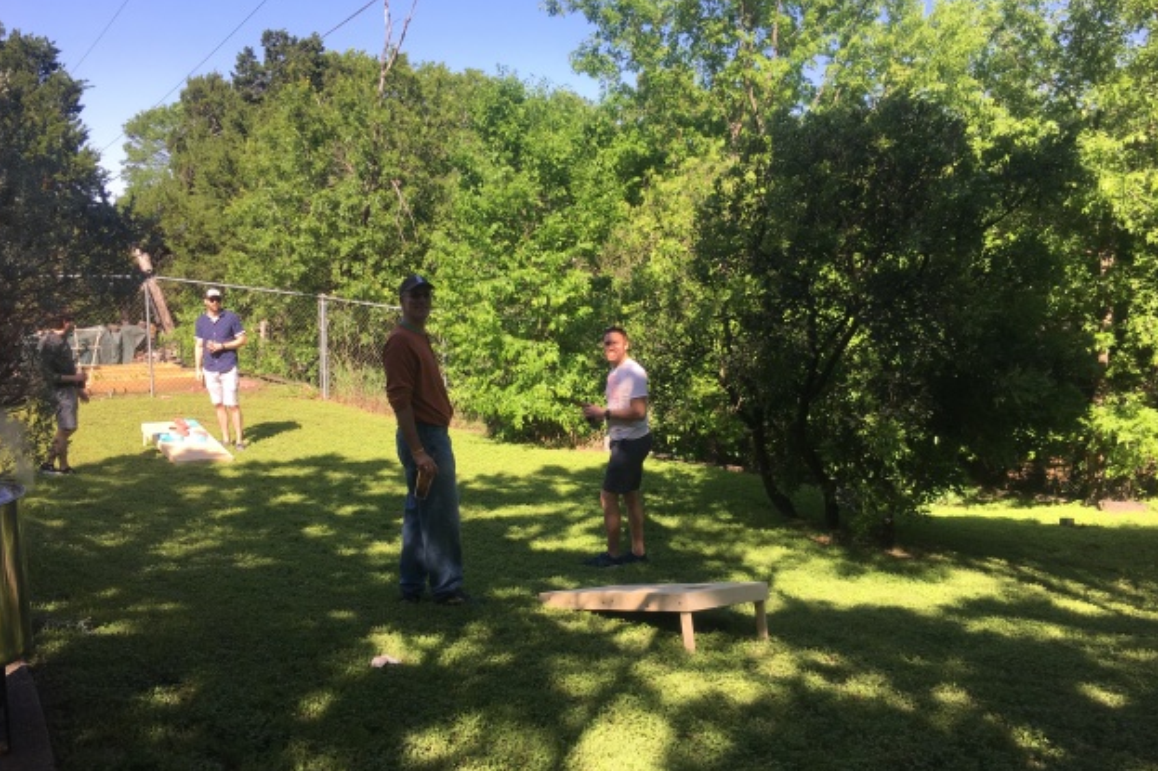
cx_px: 567
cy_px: 407
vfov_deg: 42.3
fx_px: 997
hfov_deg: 60.3
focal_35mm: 31
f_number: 2.2
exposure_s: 1/574
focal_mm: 4.15
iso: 25
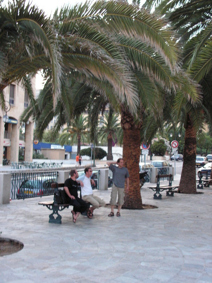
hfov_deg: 30.3
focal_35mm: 48
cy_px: 142
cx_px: 106
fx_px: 392
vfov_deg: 39.7
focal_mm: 8.1
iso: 100
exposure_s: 1/40
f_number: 3.2
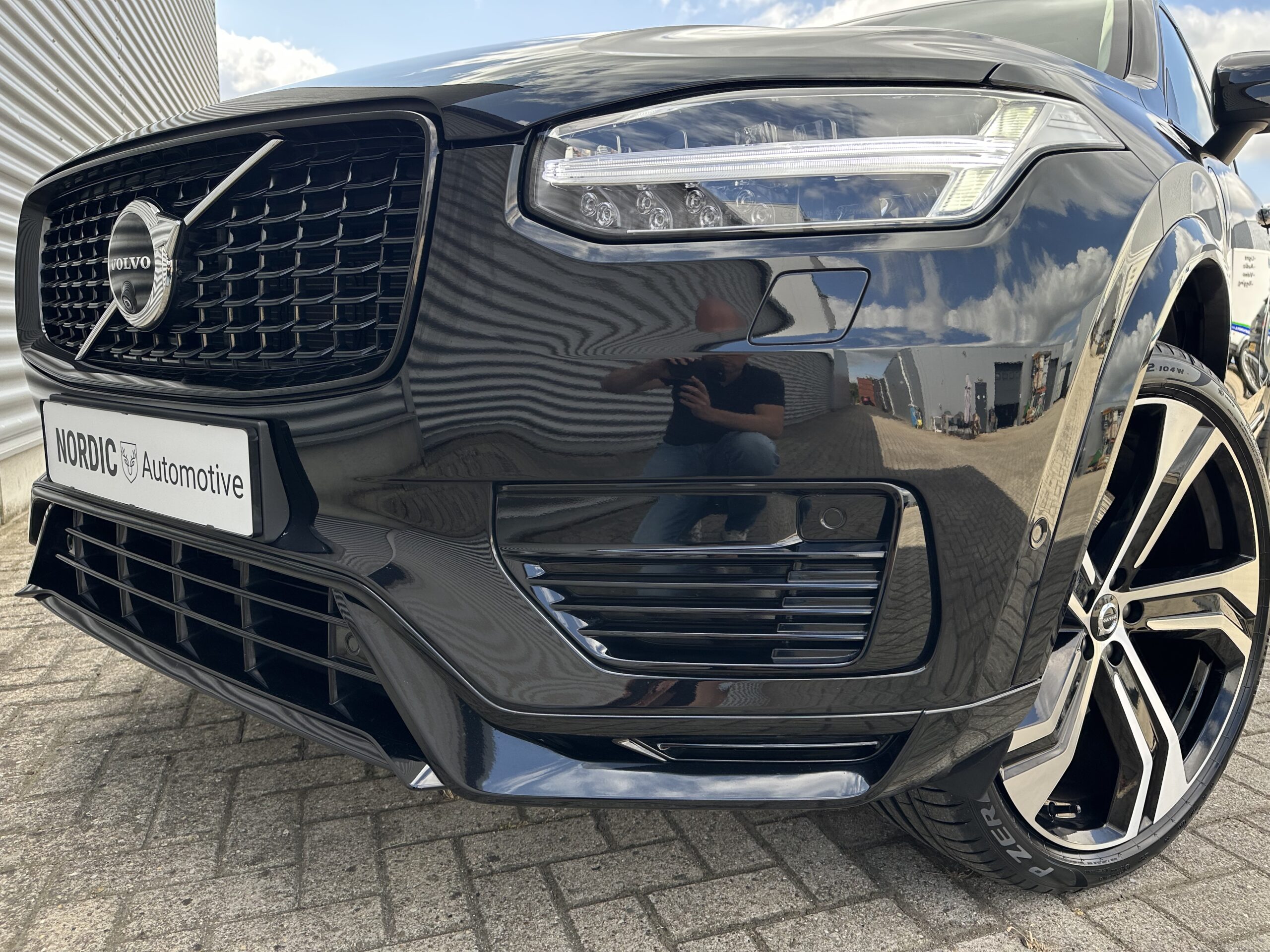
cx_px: 635
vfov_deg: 56.8
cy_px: 476
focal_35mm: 24
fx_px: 881
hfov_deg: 71.6
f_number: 1.78
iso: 80
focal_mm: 6.86
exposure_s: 1/1321
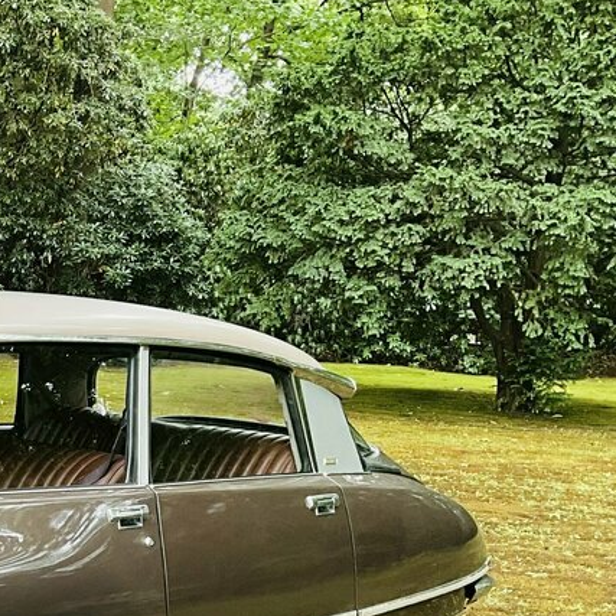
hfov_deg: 21.5
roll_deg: -2.2
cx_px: -202
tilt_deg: -12.6
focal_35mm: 72
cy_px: 568
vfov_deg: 23.3
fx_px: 1450
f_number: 1.8
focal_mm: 3
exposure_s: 1/95
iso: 64
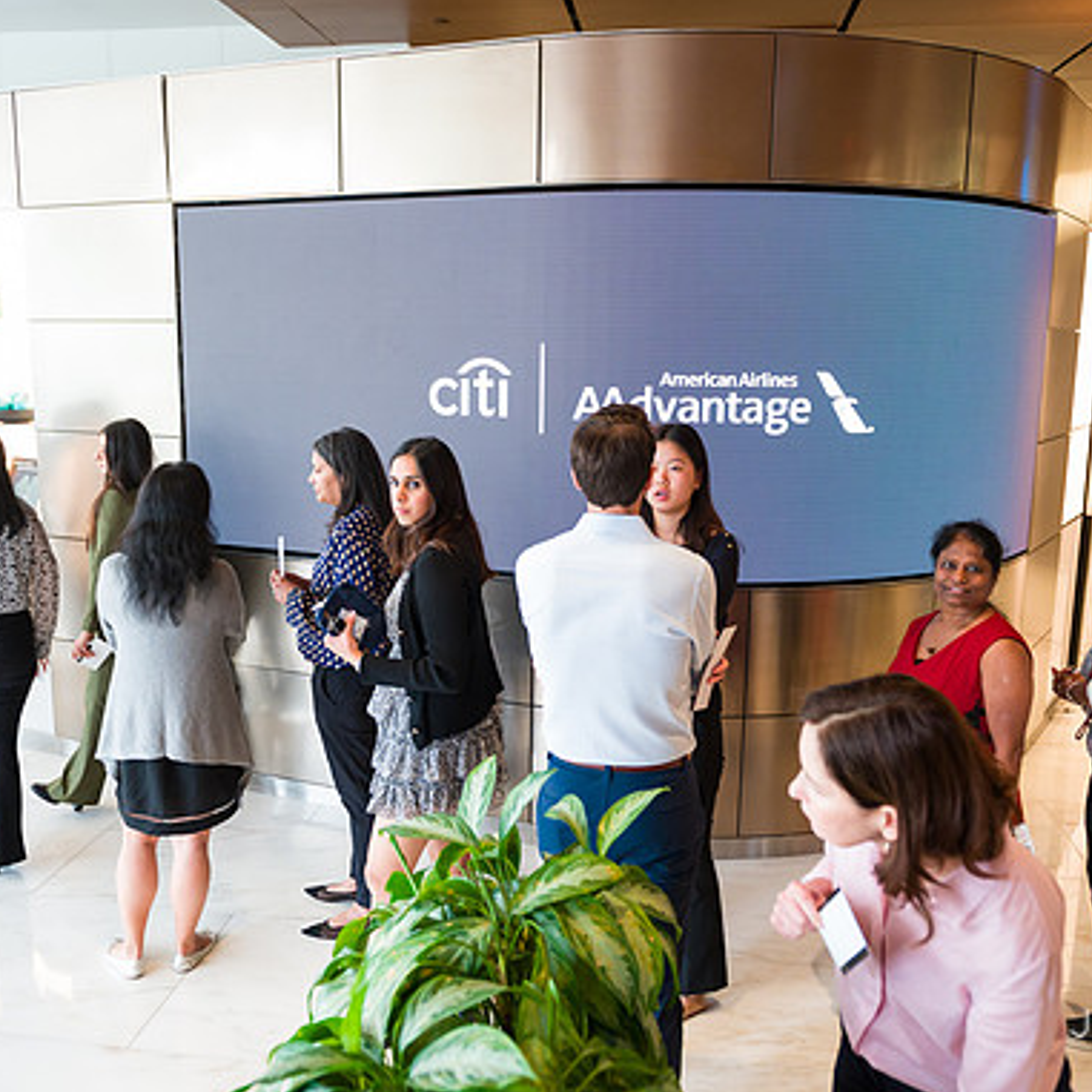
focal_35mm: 31
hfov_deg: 52.5
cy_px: 547
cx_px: 513
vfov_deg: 52.5
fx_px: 1106
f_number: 4
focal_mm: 24
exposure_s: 1/200
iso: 1600
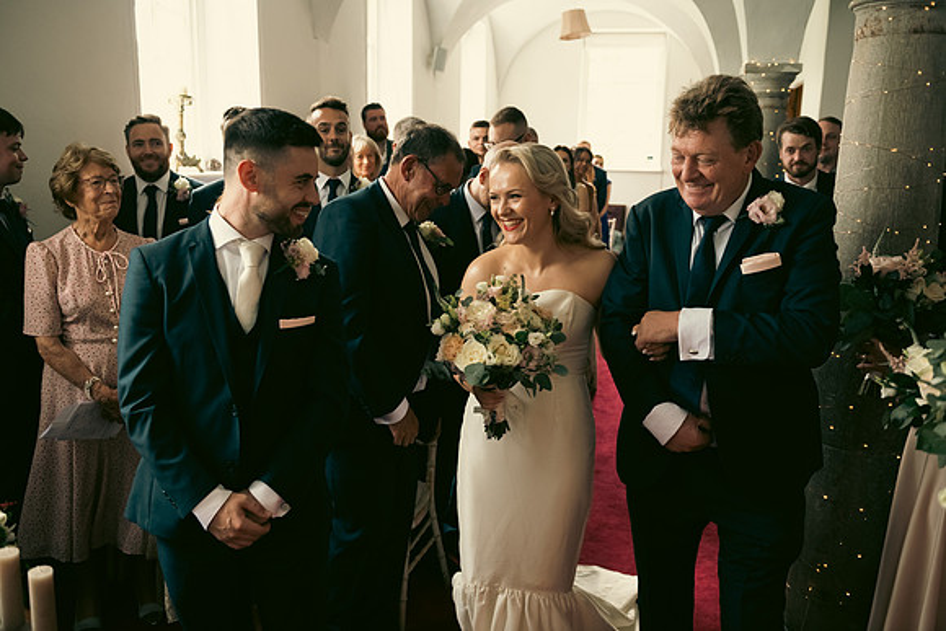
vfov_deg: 42.3
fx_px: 815
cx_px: 473
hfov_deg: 60.3
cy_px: 316
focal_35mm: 31
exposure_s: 1/160
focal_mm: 31
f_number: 3.5
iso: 800
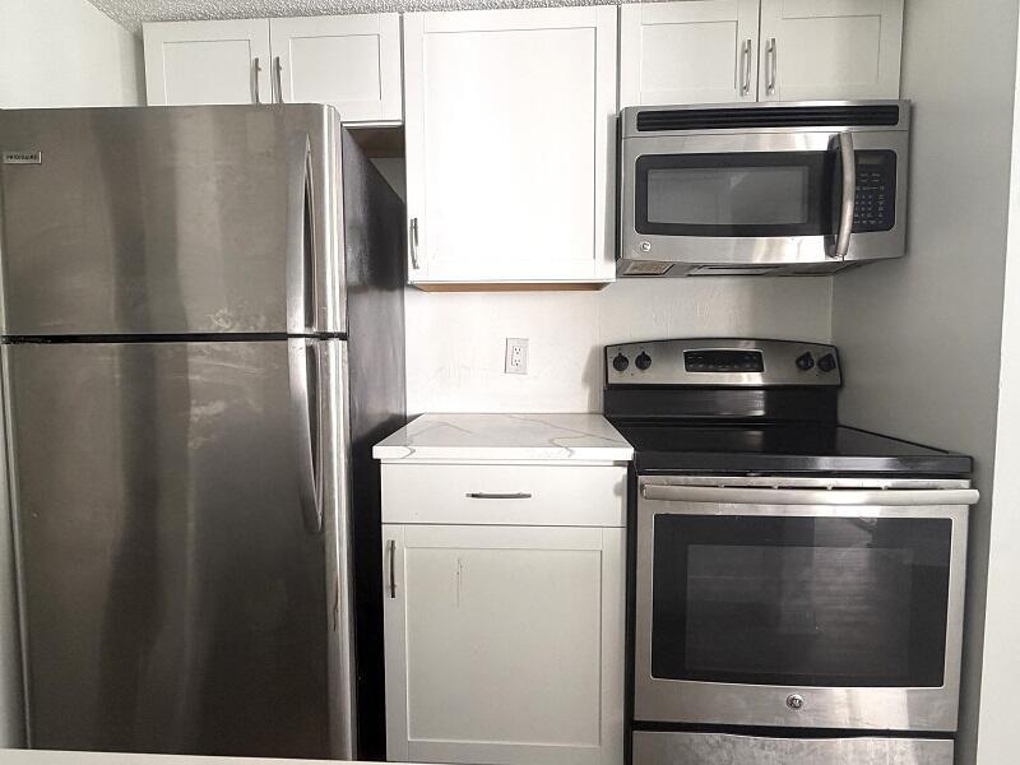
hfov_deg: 84.7
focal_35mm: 19
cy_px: 382
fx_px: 560
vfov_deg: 68.7
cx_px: 510
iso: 320
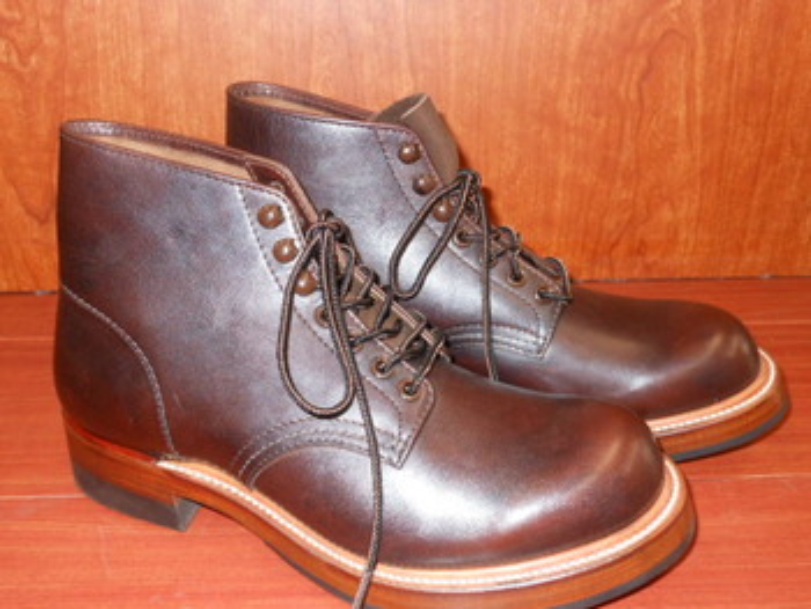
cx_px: 406
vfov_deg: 43.0
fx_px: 774
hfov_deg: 55.3
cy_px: 304
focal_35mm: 33
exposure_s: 1/25
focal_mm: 5.9
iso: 200
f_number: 4
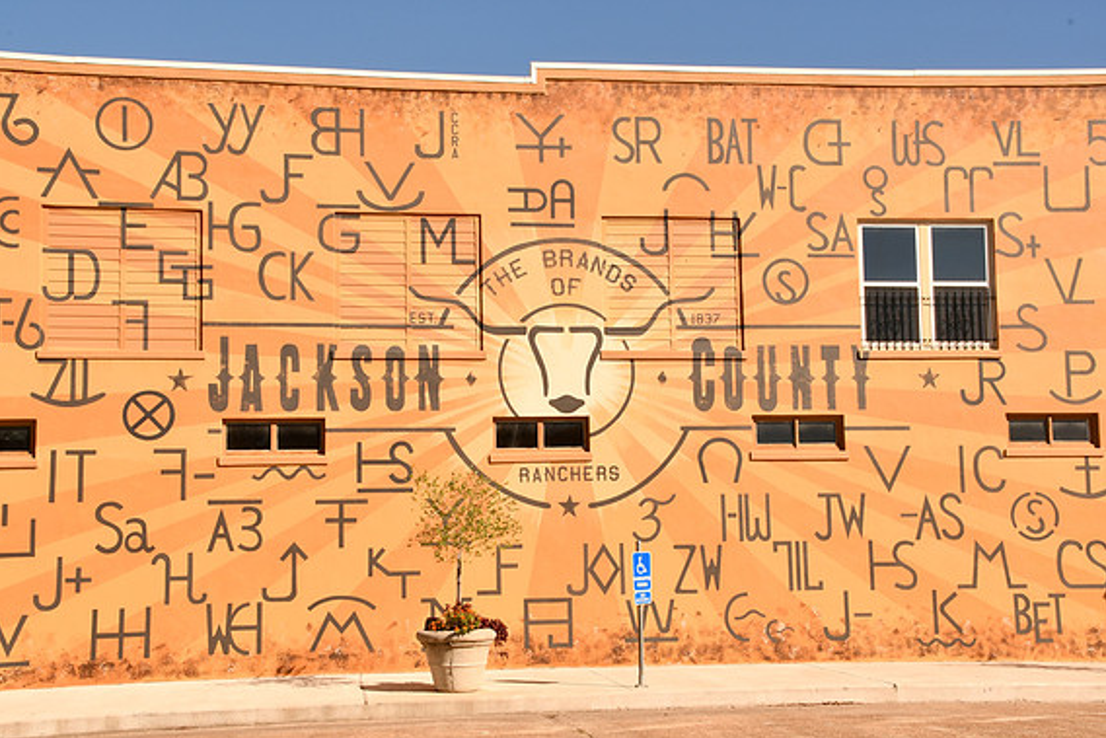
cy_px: 371
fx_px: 1506
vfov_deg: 27.5
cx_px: 543
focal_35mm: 49
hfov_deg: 40.3
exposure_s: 1/160
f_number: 22
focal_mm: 32
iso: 250
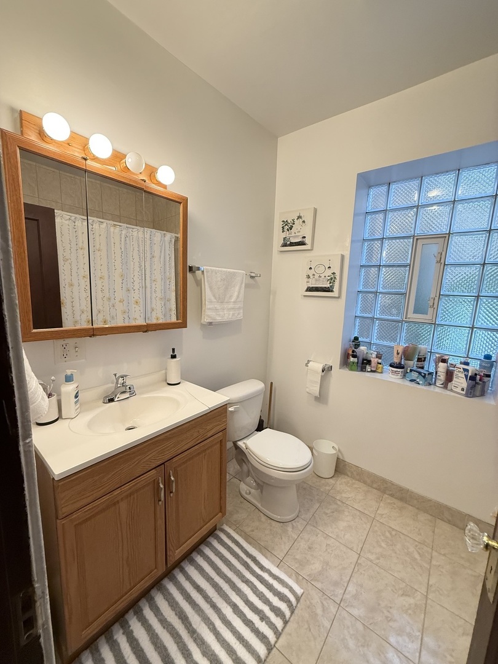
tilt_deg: -8.7
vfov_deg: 102.1
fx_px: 269
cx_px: 249
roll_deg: -2.9
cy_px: 332
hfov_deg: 85.7
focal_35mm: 14
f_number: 2.2
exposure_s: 1/60
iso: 320
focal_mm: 2.22
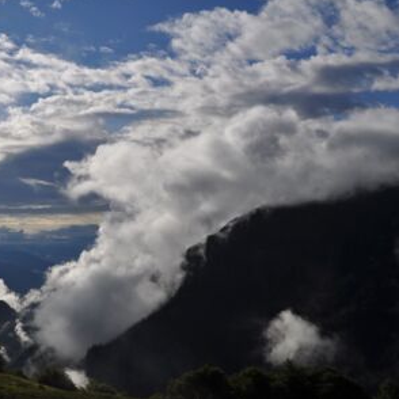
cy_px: 198
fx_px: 613
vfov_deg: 36.1
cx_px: 98
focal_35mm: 47
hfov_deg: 35.2
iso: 200
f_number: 14
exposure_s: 1/800
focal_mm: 24
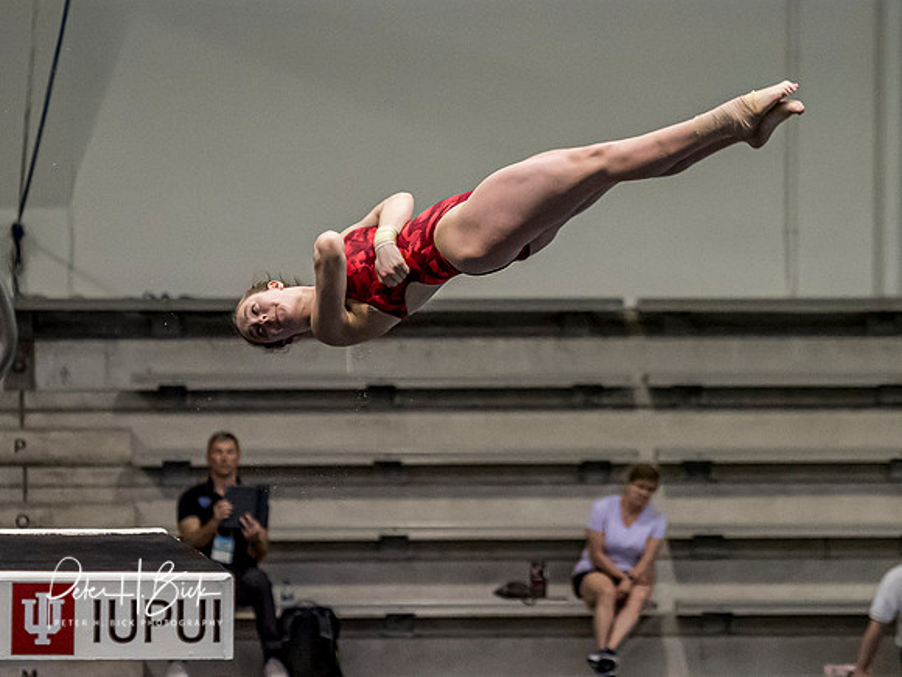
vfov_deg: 4.0
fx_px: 9742
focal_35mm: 374
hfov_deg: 5.3
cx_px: 520
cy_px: 158
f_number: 2.8
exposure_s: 1/1000
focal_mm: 110
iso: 4000
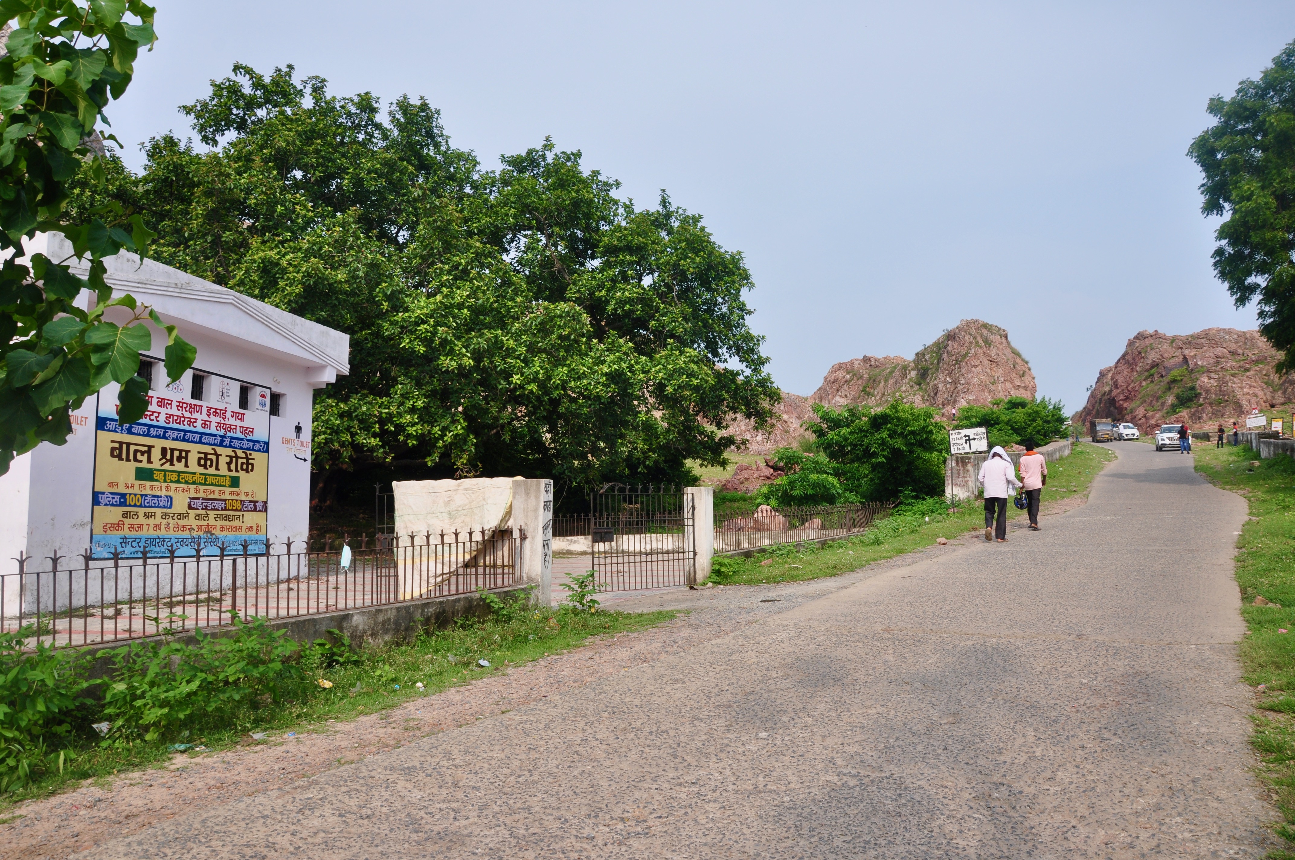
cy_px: 430
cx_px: 648
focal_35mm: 27
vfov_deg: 47.8
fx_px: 970
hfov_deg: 67.4
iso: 200
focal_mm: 18
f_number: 10
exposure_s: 1/200
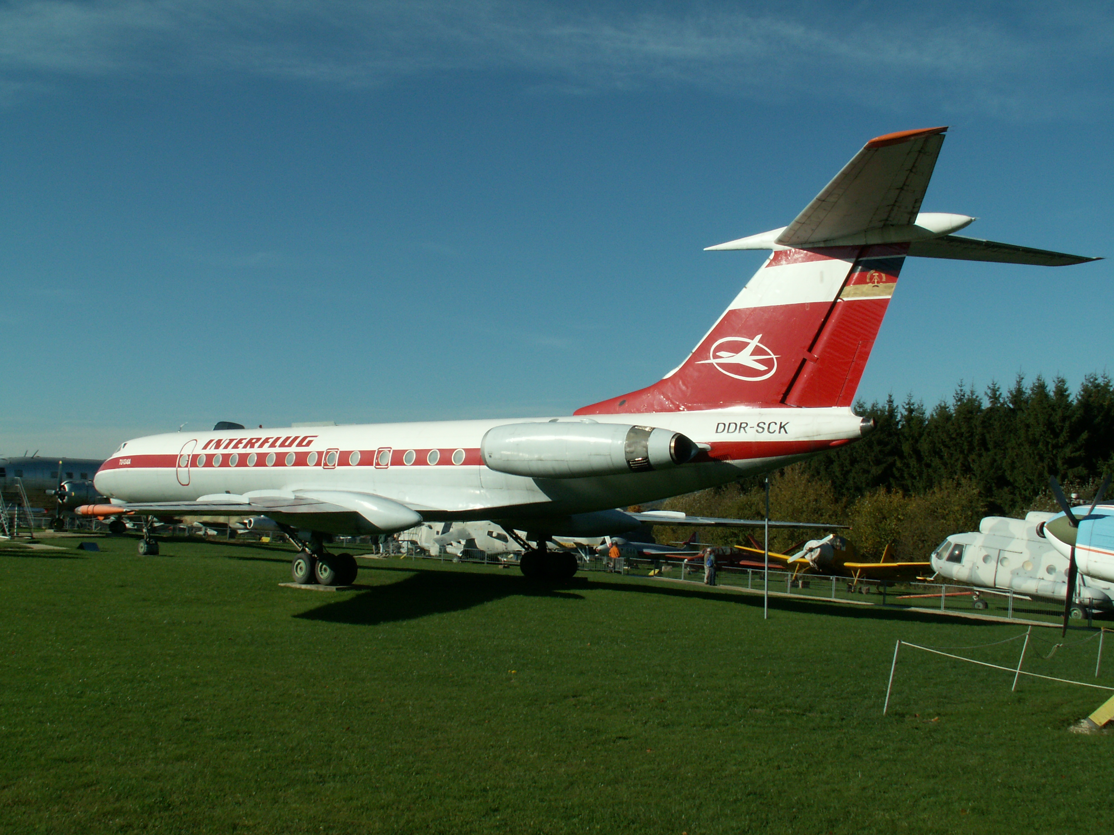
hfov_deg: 52.6
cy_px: 418
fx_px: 1126
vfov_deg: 40.7
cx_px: 557
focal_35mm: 35
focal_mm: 5.86
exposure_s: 1/400
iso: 50
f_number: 8
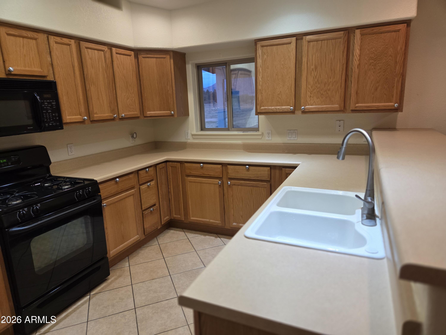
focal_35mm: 23
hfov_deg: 73.9
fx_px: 296
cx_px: 223
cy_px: 168
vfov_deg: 58.9
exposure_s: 1/120
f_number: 1.8
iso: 160
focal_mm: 5.4
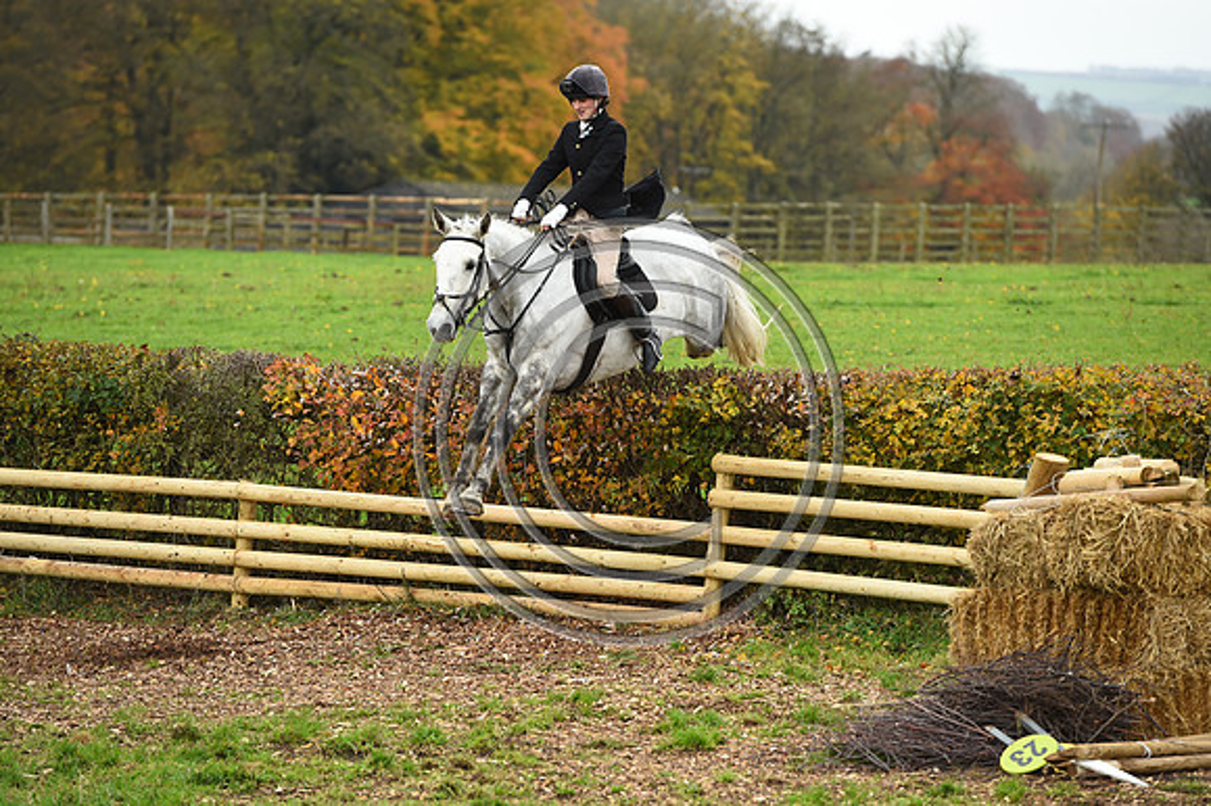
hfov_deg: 10.3
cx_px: 606
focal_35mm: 200
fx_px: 6724
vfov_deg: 6.9
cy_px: 403
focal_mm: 200
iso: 1250
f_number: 5
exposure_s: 1/1000
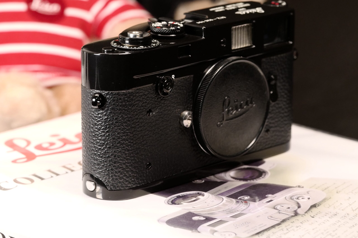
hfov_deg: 13.5
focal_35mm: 152
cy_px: 119
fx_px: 1512
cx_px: 179
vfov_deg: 9.0
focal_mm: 100
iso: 2000
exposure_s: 1/100
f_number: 8
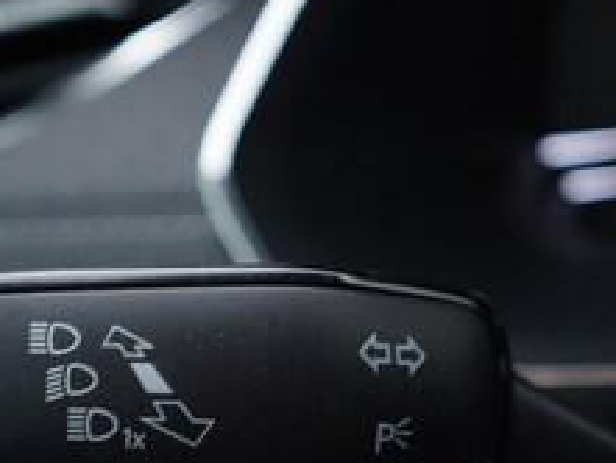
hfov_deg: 22.6
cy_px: 392
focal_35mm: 86
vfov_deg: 17.0
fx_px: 1531
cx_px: 164
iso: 160
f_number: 2.8
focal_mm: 24
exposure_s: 1/40
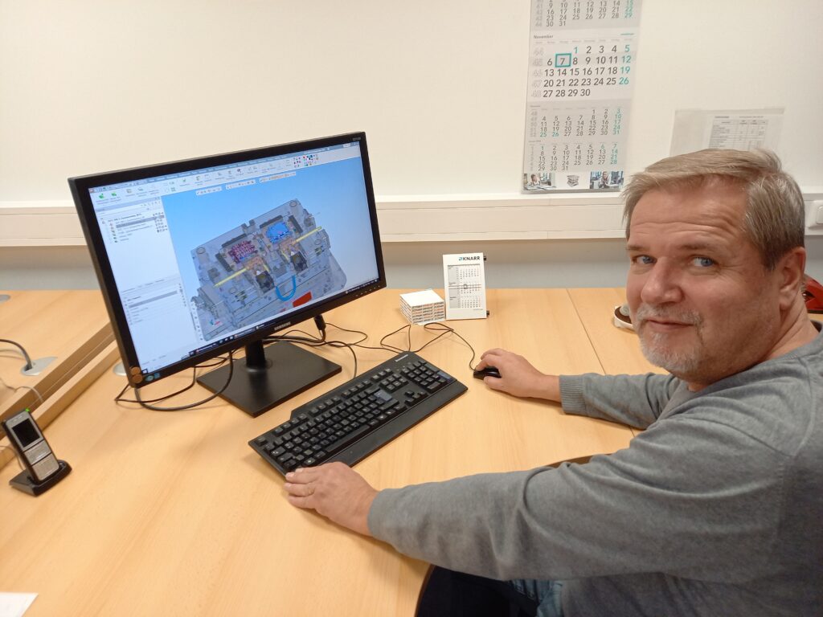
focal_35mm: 25
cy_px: 308
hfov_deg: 69.4
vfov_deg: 54.9
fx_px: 594
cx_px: 412
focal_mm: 4.65
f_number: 1.8
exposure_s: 1/50
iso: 160
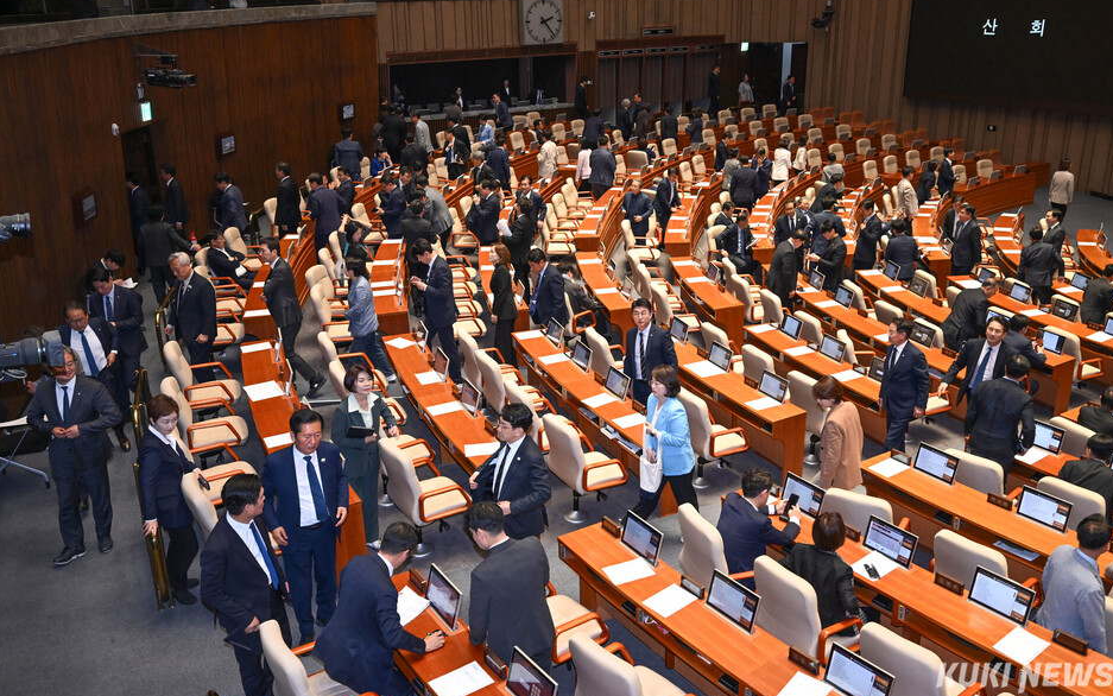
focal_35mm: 31
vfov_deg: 40.6
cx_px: 562
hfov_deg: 61.2
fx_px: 940
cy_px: 330
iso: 1800
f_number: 4
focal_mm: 30
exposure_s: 1/200
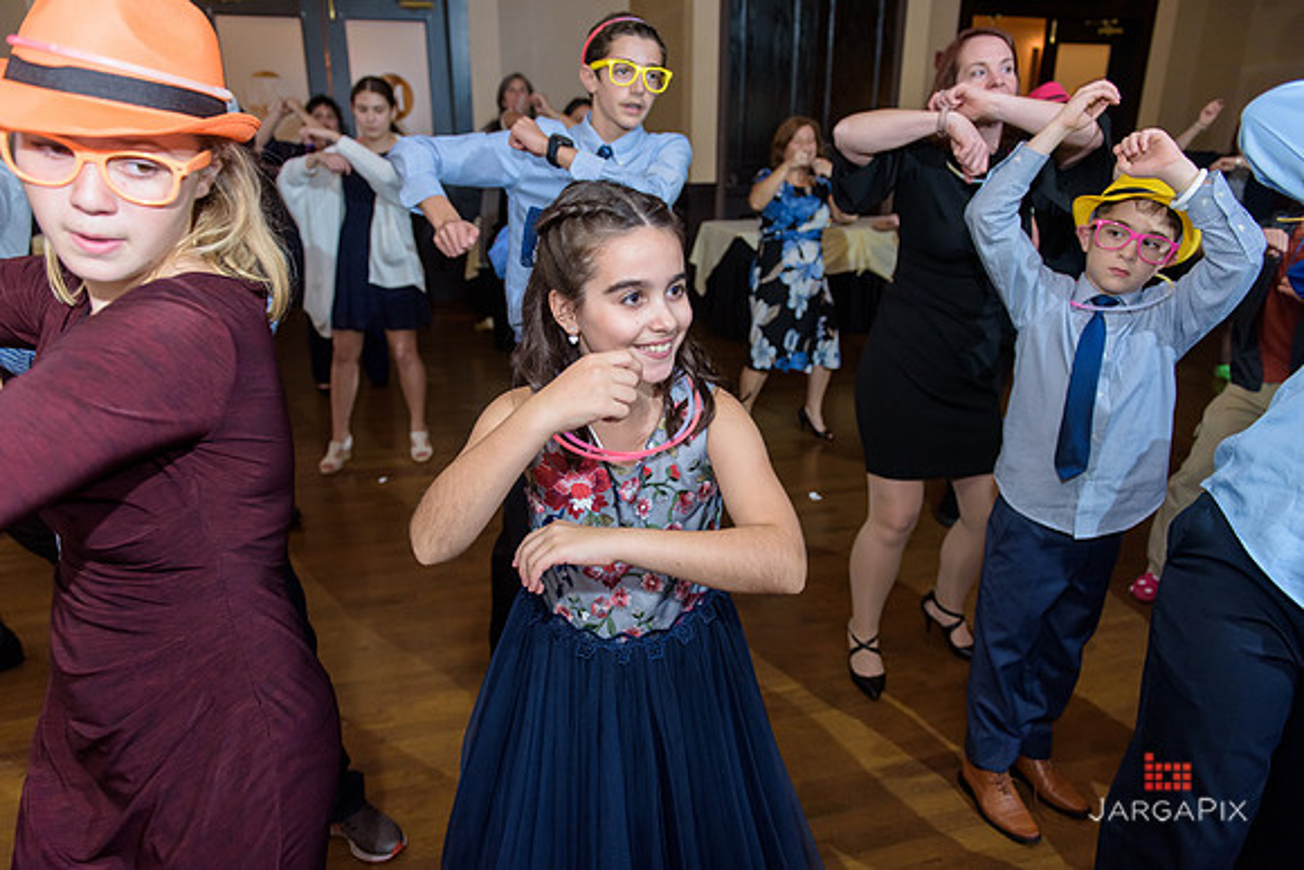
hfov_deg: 73.7
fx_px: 869
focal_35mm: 24
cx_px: 652
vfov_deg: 53.2
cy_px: 435
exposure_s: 1/125
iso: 1600
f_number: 3.2
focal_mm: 24
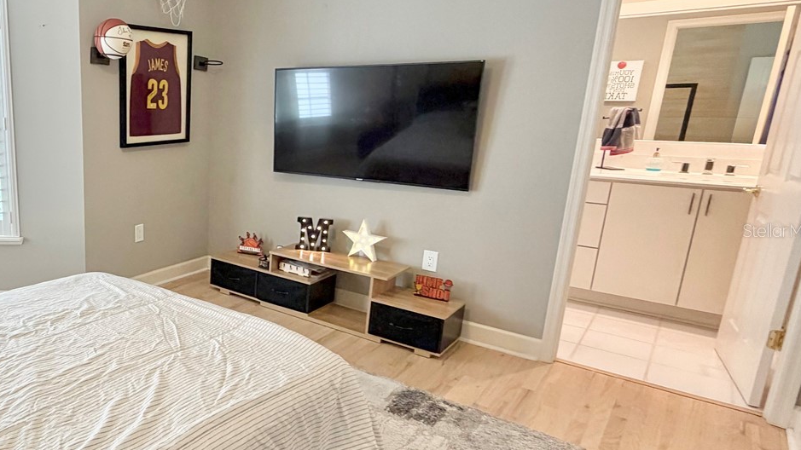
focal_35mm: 26
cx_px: 141
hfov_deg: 64.4
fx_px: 552
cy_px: 230
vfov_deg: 44.4
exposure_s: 1/120
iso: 250
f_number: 2.2
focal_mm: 2.22
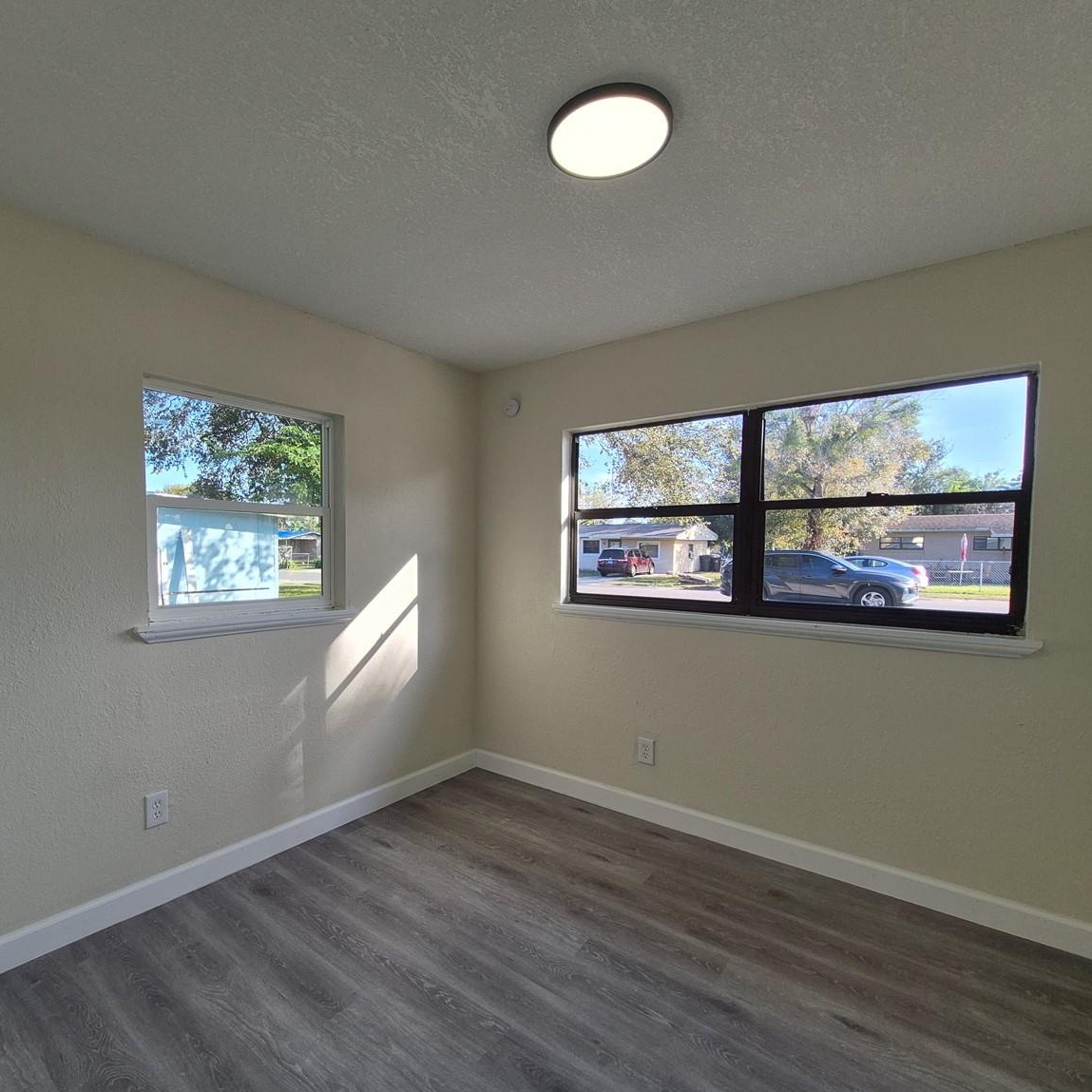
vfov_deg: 87.4
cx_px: 462
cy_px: 563
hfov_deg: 86.8
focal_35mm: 16
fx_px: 571
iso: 50
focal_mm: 1.74
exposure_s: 1/306
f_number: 2.2
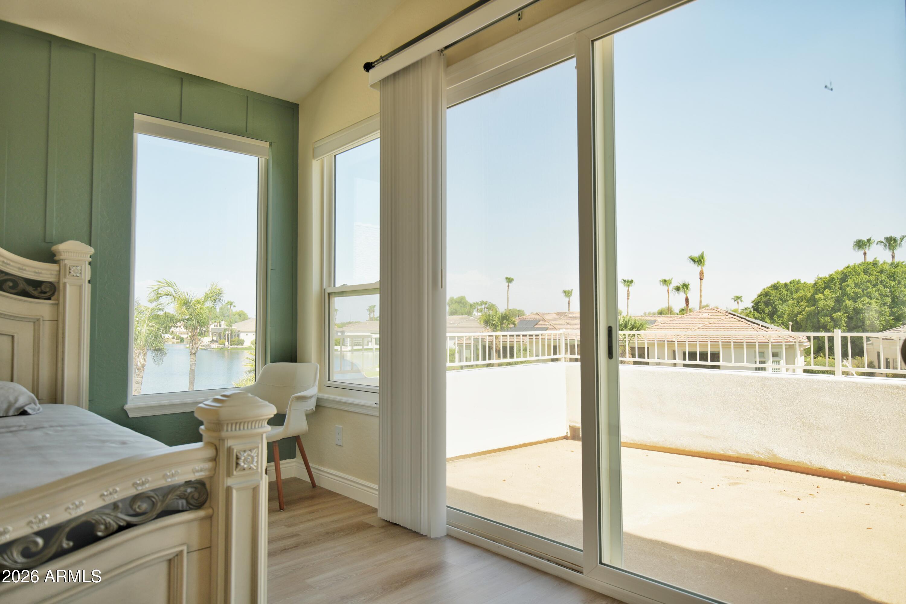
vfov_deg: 55.1
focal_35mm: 23
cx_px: 453
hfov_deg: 76.1
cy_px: 302
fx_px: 579
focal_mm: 23
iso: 125
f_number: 4
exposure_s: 1/320
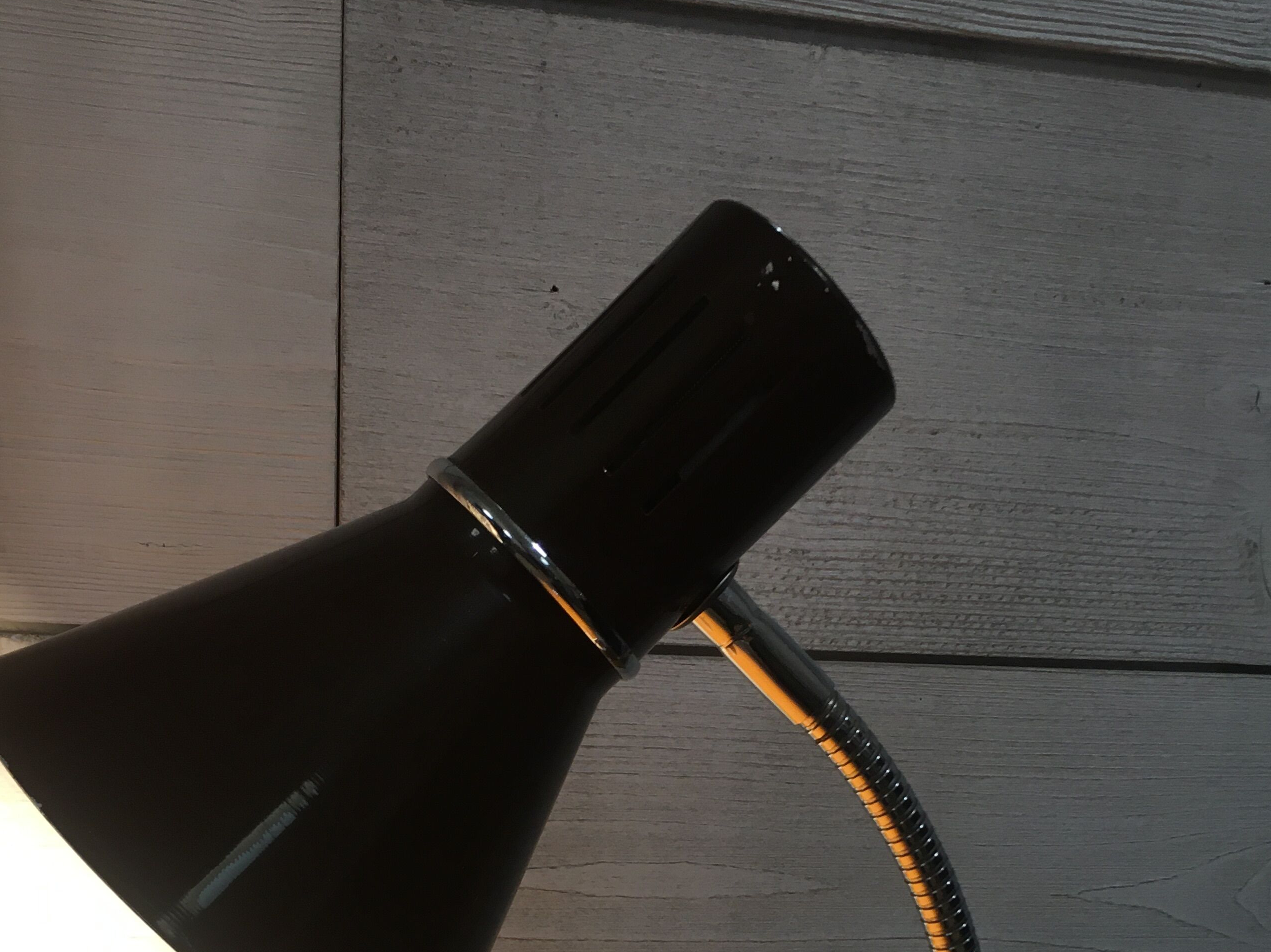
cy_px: 986
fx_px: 1689
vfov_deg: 29.1
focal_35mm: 46
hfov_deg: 41.2
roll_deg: -5.5
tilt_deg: -20.7
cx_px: 635
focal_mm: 4.15
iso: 64
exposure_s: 1/33
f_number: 2.2
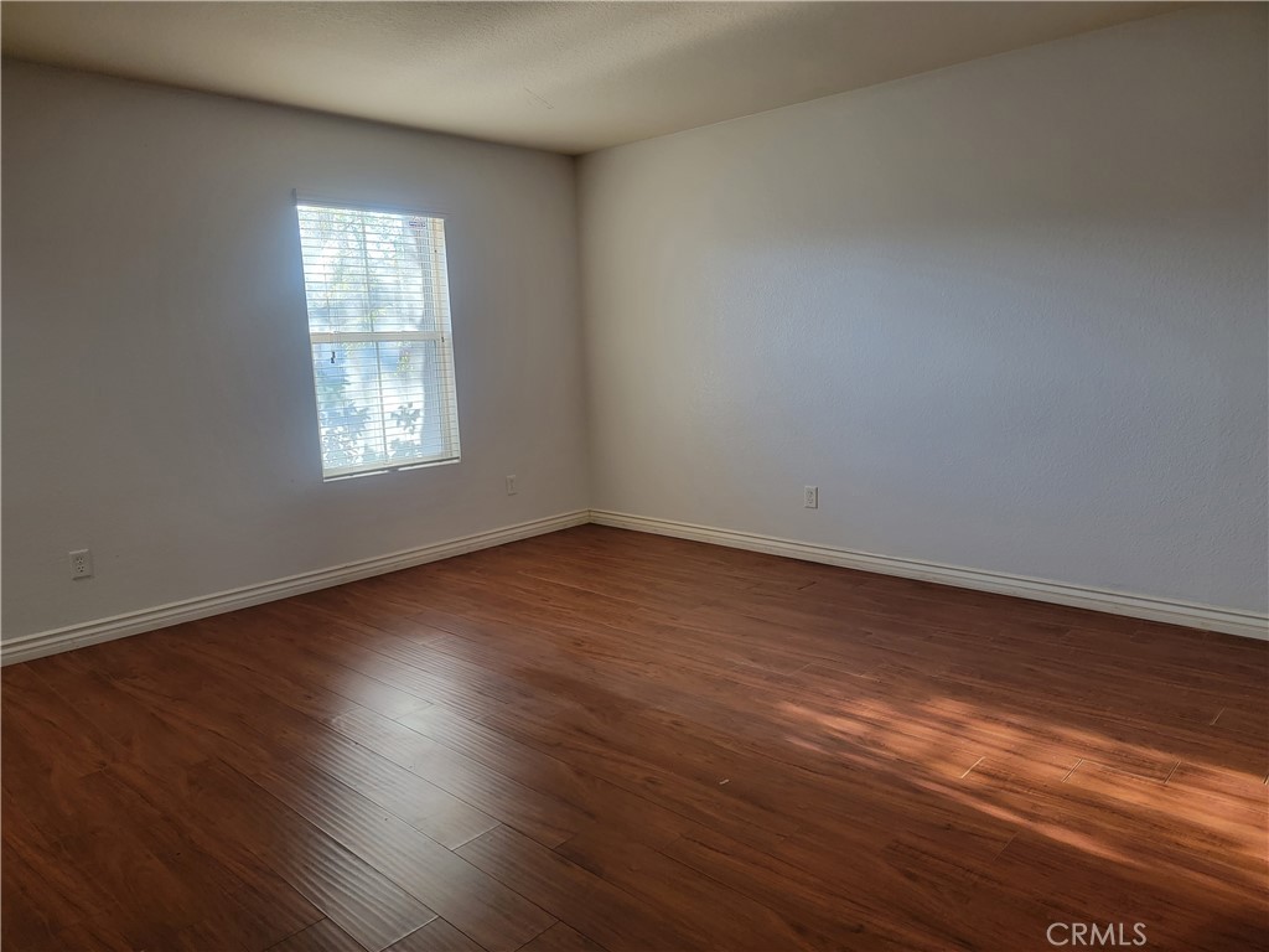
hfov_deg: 71.6
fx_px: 880
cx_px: 634
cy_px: 476
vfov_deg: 56.8
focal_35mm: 24
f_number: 1.8
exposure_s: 1/120
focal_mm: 6.7
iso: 320
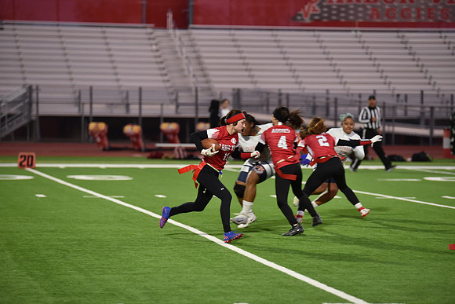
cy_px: 152
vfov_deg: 8.3
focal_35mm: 165
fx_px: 2086
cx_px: 228
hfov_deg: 12.4
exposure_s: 1/500
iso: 1600
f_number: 2.8
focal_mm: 165
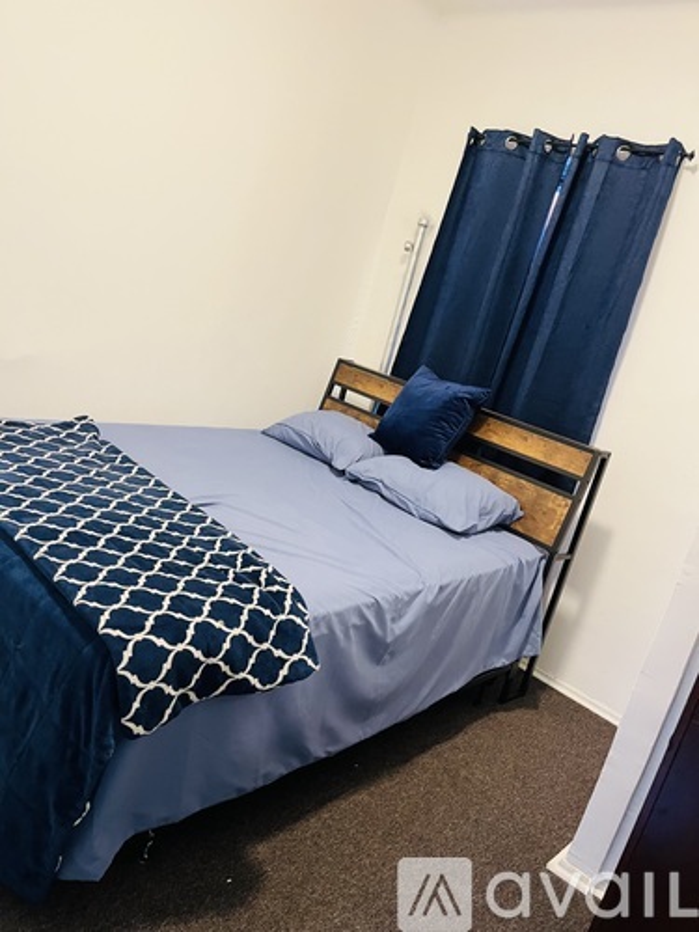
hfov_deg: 53.1
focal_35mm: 26
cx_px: 350
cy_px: 466
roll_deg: -14.6
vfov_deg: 67.3
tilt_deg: -13.8
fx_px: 700
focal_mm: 5.1
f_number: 1.6
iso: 320
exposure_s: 1/60
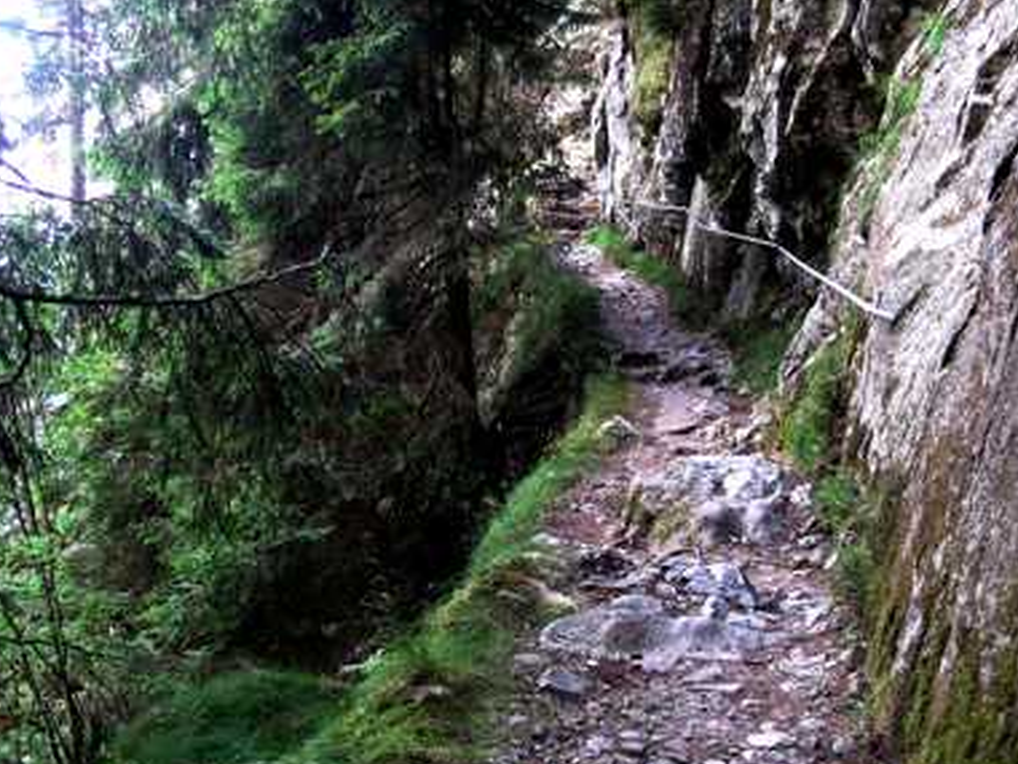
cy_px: 363
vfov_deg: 31.5
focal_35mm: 46
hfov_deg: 41.2
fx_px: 1353
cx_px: 445
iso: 99
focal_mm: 6.3
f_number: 3.5
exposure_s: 1/32.3
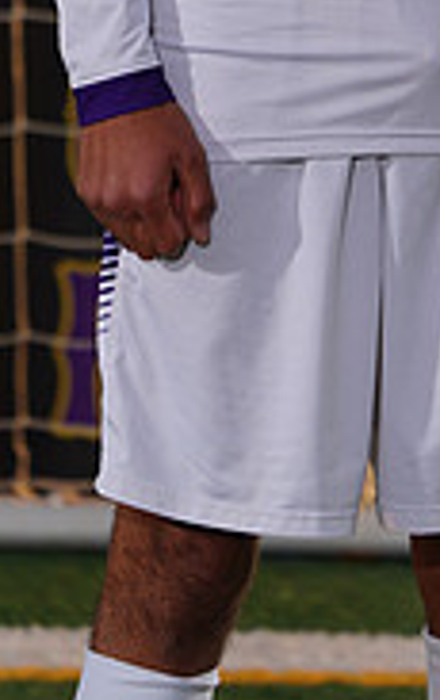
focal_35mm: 967
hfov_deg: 1.4
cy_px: -398
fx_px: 18481
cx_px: 339
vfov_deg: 2.2
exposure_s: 1/200
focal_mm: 300
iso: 100
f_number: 8
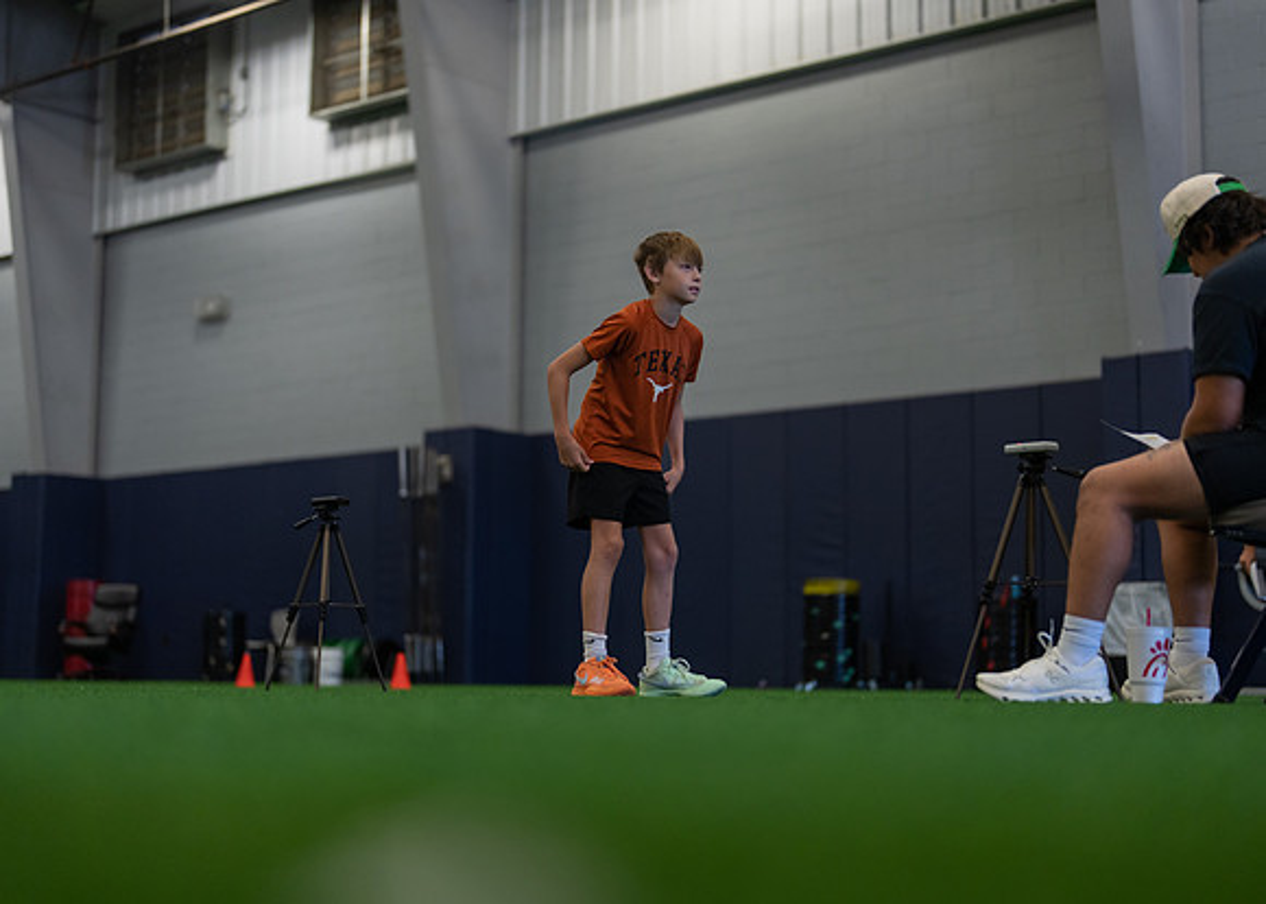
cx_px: 633
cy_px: 452
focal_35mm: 54
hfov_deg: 36.0
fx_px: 1946
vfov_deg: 26.1
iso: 1000
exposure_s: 1/1000
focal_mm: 50
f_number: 1.2
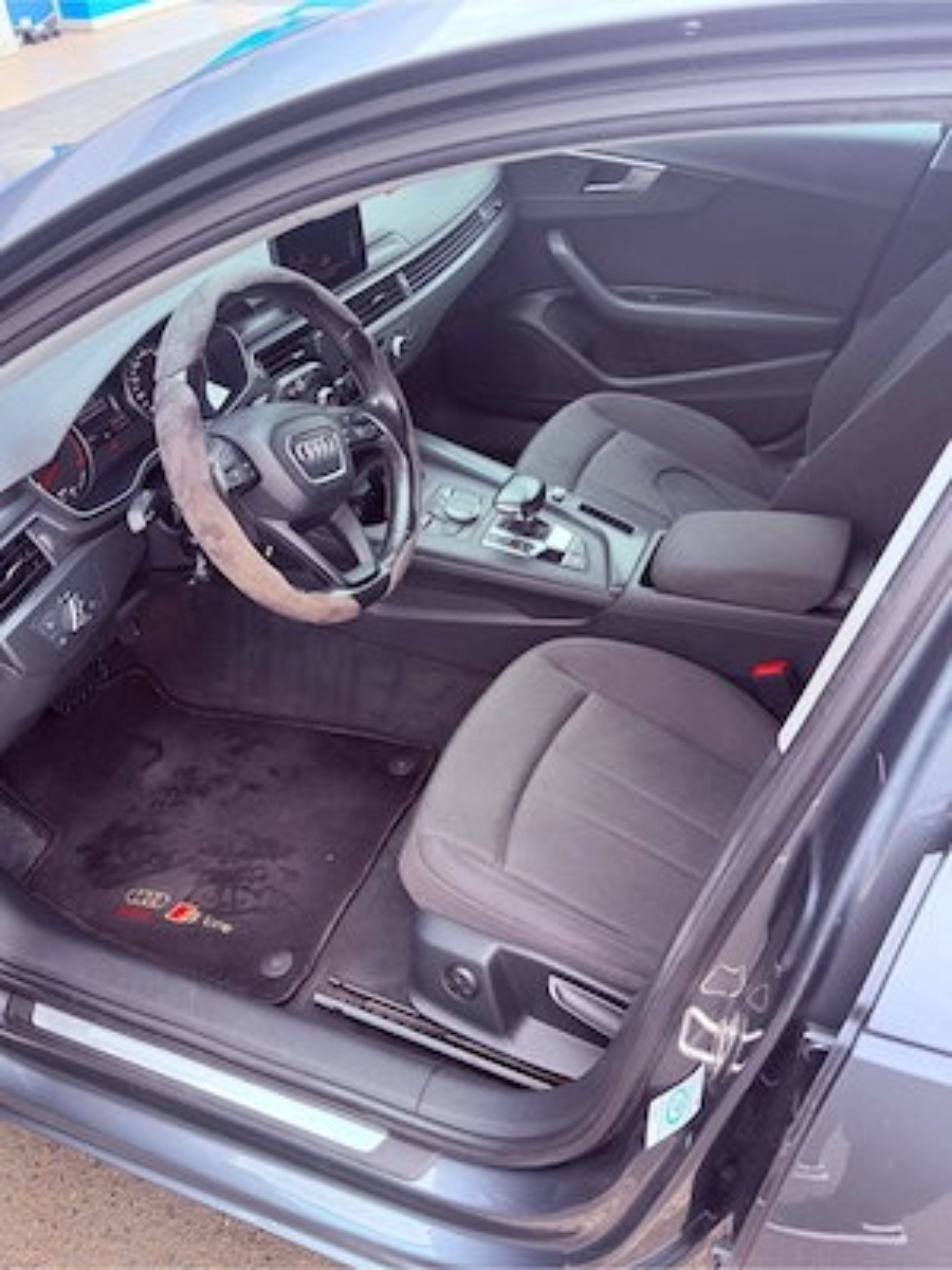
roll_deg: +3.6
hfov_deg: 48.2
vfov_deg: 61.7
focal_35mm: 29
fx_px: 1063
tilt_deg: -37.5
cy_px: 635
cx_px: 476
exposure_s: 1/77
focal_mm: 5.96
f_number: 1.6
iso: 80
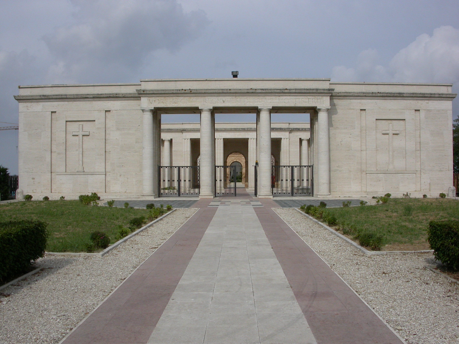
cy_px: 172
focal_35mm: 38
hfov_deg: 49.0
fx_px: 504
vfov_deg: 37.7
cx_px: 230
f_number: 7.5
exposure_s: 1/560
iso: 100
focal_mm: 7.85
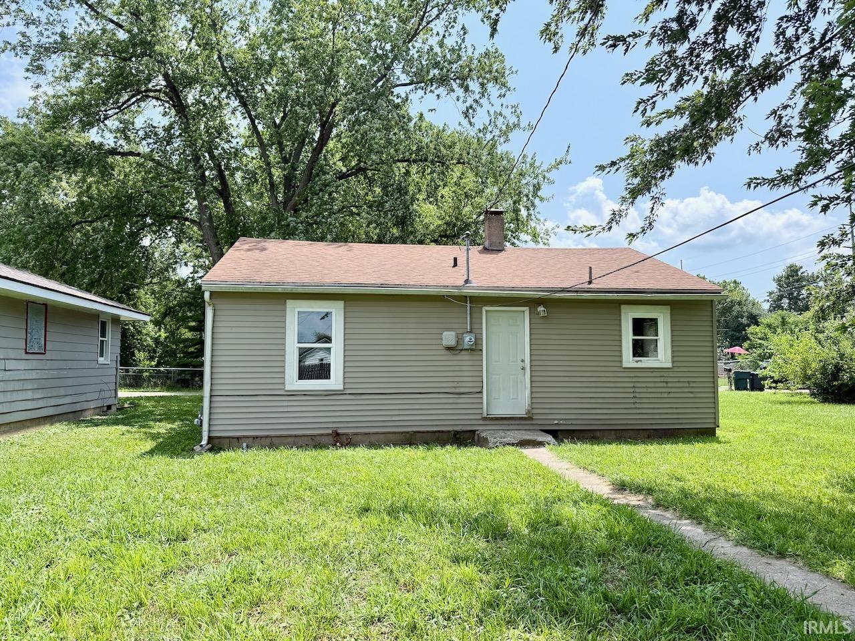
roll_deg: +0.1
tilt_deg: +4.1
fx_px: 593
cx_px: 428
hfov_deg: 71.6
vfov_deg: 56.8
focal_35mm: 24
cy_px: 320
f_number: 1.78
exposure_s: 1/2801
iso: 100
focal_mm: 6.76
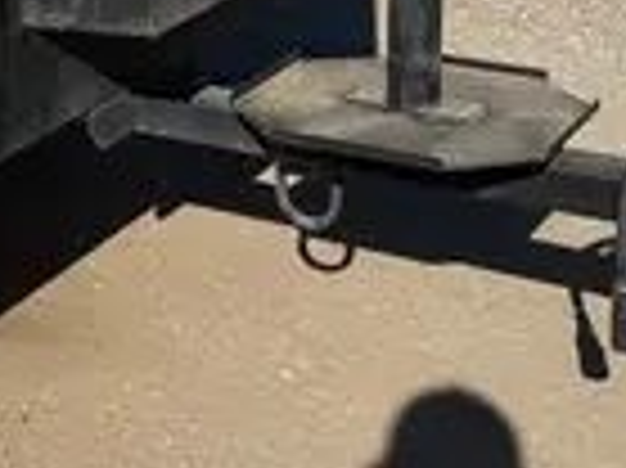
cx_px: 0
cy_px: -151
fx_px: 1861
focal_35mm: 103
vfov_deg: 13.8
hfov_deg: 18.6
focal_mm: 4.2
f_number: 1.6
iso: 50
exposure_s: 1/14925
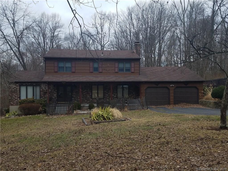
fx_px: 171
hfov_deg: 67.3
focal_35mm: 26
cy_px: 86
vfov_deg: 53.1
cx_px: 114
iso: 50
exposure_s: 1/688
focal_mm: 4.2
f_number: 1.7
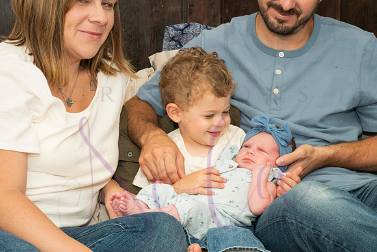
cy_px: 123
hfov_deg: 25.9
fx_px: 819
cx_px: 184
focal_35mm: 78
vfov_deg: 17.5
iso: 800
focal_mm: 75
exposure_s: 1/320
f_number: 14
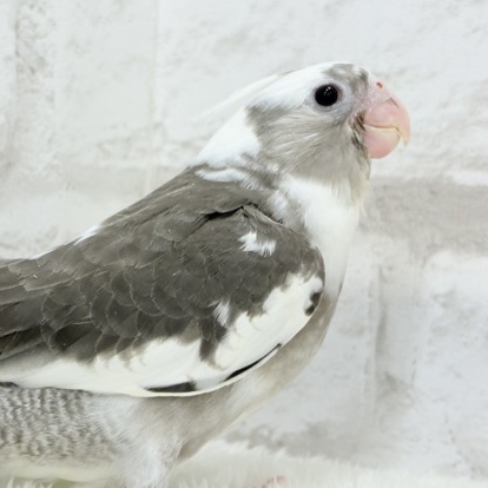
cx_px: 167
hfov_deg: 24.2
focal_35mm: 71
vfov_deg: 24.3
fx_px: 1132
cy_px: 244
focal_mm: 5.96
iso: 80
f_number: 1.6
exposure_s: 1/100
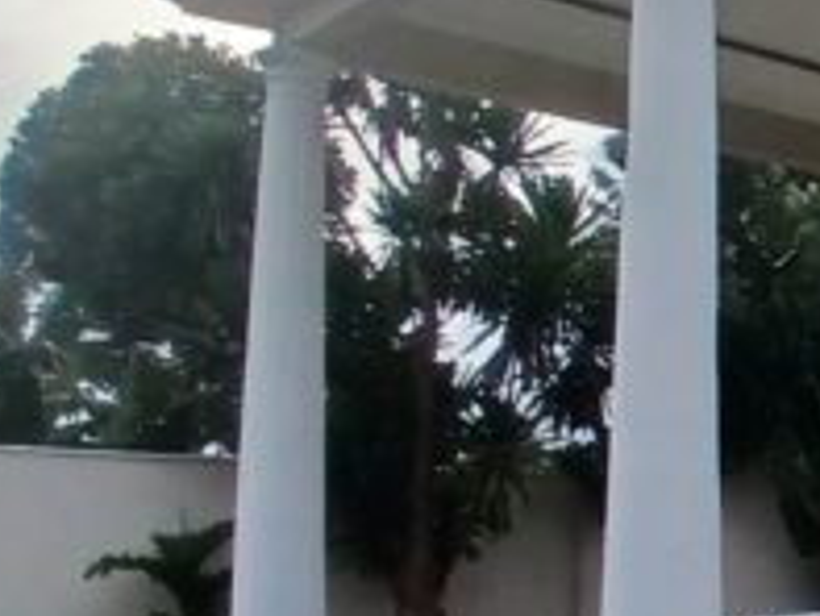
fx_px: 1636
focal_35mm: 69
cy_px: 425
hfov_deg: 19.6
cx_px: 1532
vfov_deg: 21.2
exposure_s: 1/1362
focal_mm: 1.4
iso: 50
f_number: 2.2
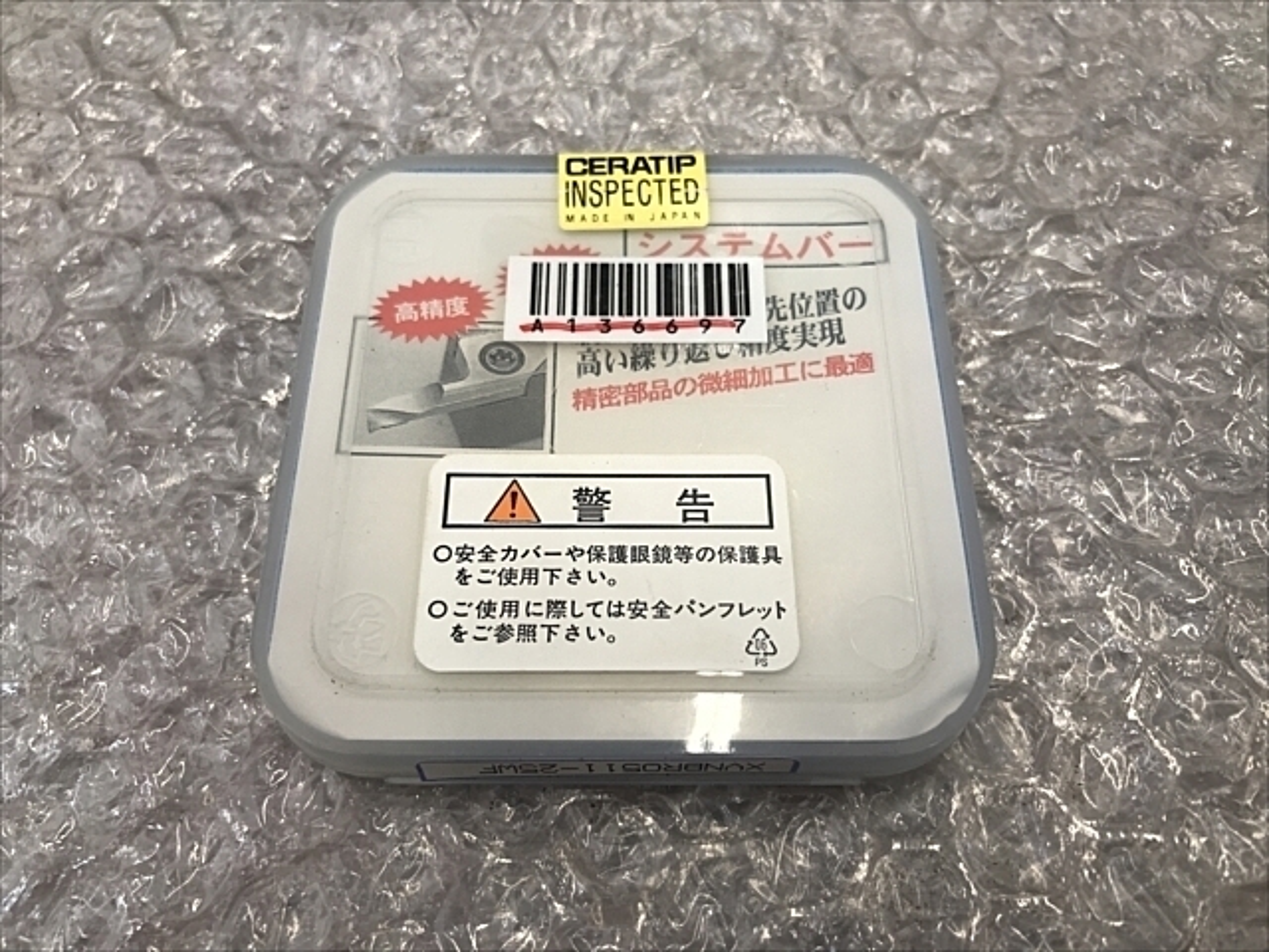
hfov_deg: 63.4
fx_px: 1026
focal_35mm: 28
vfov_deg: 49.7
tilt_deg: -63.6
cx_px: 634
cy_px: 476
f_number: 1.8
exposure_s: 1/60
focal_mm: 3.99
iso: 20
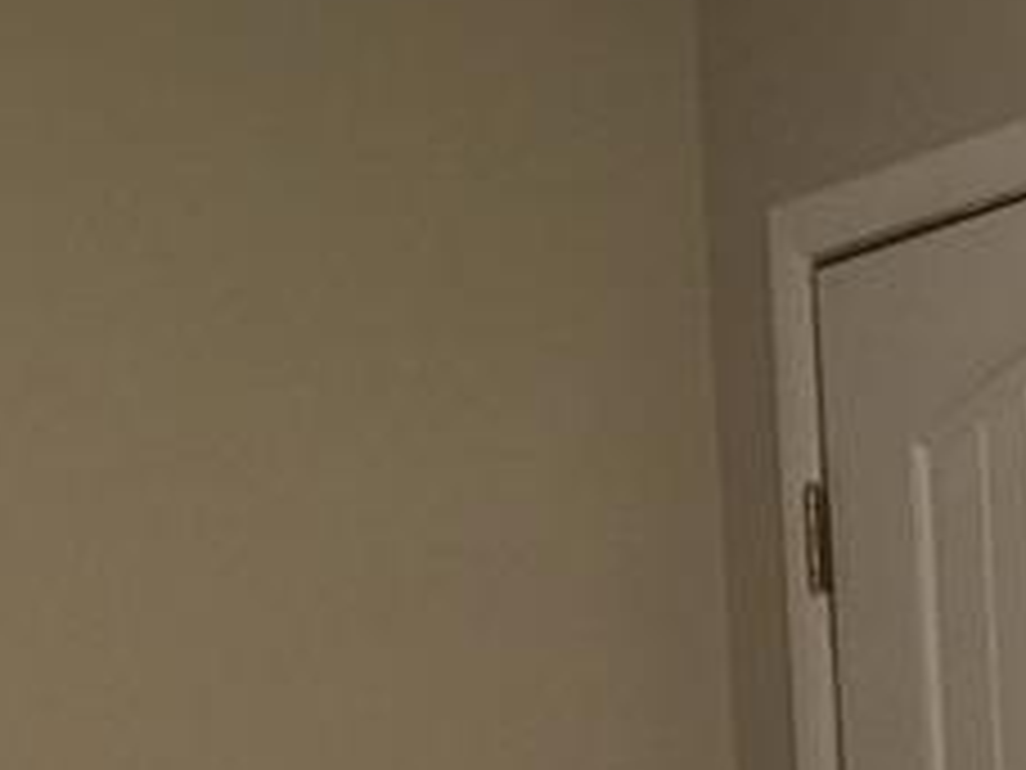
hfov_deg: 15.1
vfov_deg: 10.6
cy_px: 1441
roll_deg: +3.8
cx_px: 752
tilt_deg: -7.0
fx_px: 3853
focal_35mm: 130
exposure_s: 1/15
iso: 125
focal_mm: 4.15
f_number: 2.2
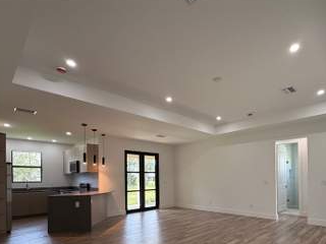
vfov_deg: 60.7
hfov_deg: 77.8
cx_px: 200
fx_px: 198
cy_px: 176
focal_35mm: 21
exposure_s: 1/120
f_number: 2.2
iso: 160
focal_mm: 2.22
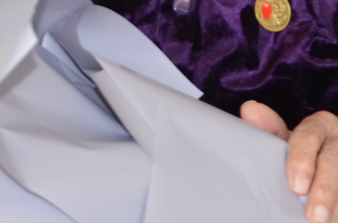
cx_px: 89
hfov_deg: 13.0
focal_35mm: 158
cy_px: -156
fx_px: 1480
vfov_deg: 8.4
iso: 450
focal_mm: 18
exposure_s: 1/60
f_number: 3.5
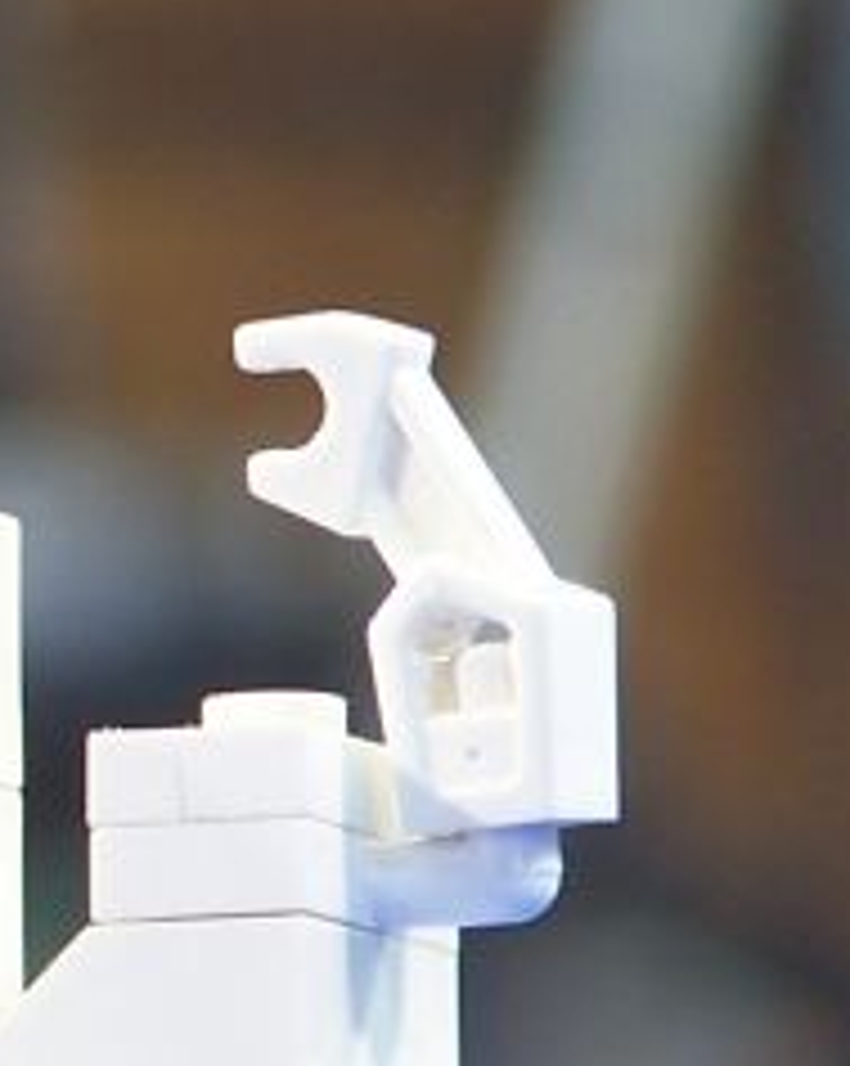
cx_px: -846
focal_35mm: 798
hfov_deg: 1.9
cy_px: 396
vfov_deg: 2.4
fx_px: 25142
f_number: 3.2
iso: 80
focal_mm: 31.3
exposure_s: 1/3
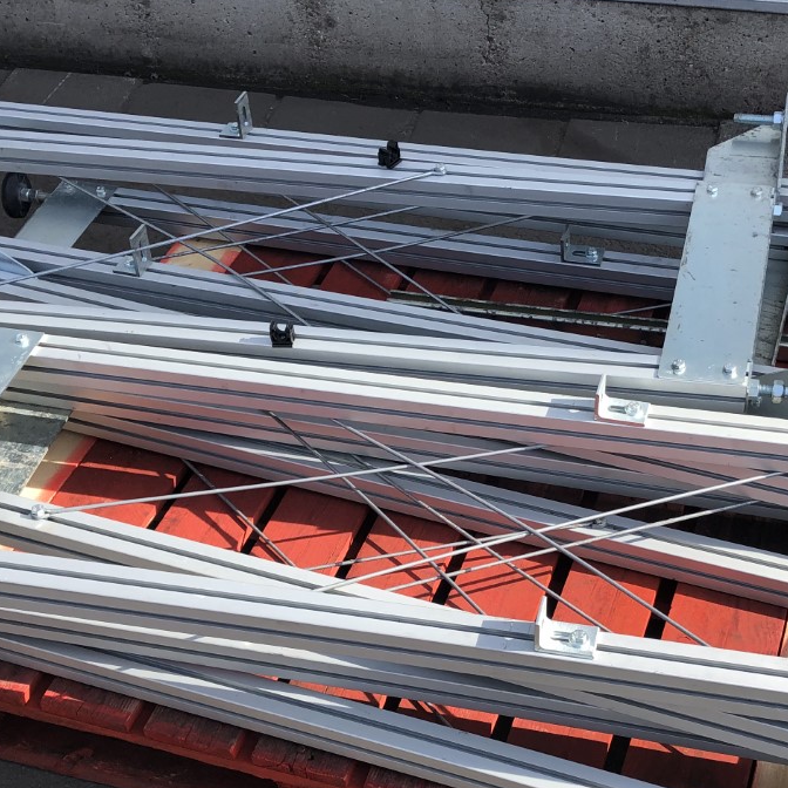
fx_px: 1365
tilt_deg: -47.9
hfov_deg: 32.1
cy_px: 549
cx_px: 480
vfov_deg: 31.8
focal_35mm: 53
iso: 20
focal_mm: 4
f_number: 1.8
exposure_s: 1/615
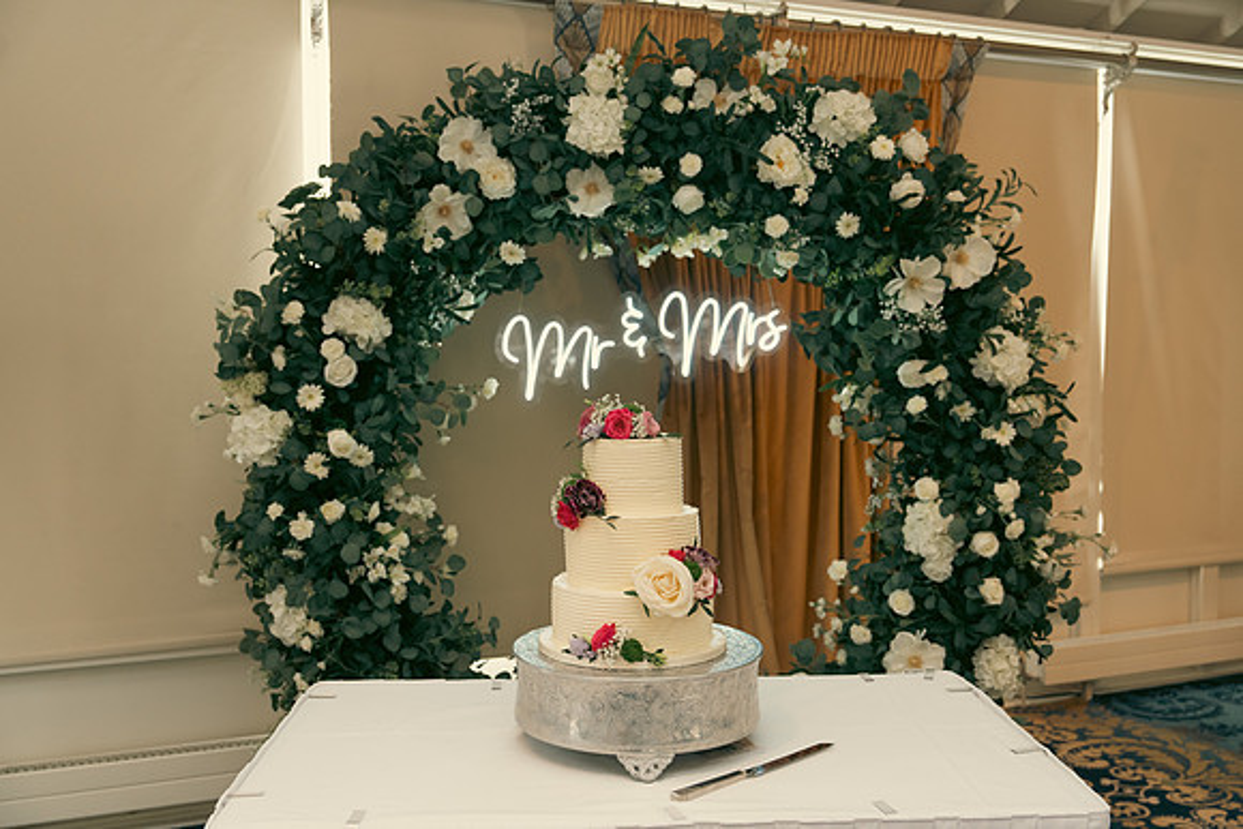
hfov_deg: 55.8
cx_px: 622
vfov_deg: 38.9
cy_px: 414
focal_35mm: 34
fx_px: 1174
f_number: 3.5
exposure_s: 1/160
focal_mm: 34
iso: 1250
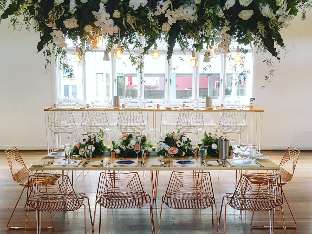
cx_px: 156
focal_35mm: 29
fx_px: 261
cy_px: 117
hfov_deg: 61.7
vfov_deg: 48.2
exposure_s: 1/17
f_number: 2.2
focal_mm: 4.15
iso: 32
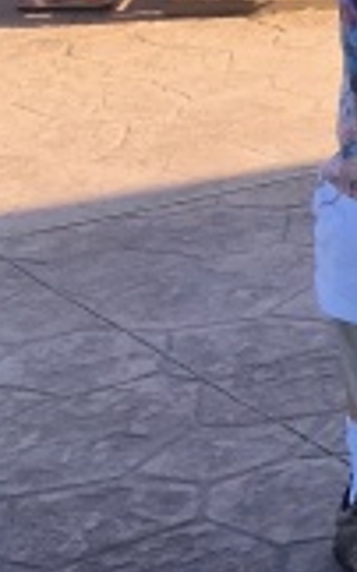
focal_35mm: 152
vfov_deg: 13.2
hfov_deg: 7.2
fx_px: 2370
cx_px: 1255
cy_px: -233
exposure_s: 1/519
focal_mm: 4.15
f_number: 2.2
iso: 25
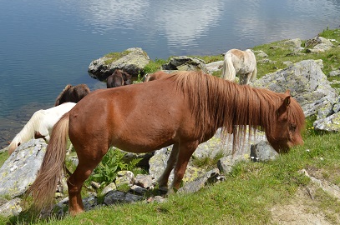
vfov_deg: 22.9
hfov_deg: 33.2
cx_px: 80
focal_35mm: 59
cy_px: 104
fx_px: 556
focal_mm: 20
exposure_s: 1/250
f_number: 8
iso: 100
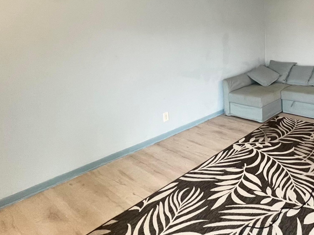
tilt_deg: -2.6
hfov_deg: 61.3
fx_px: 227
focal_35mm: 25
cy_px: 39
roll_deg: +1.1
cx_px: 267
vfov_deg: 50.7
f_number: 1.8
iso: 320
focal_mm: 1.57
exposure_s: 1/60
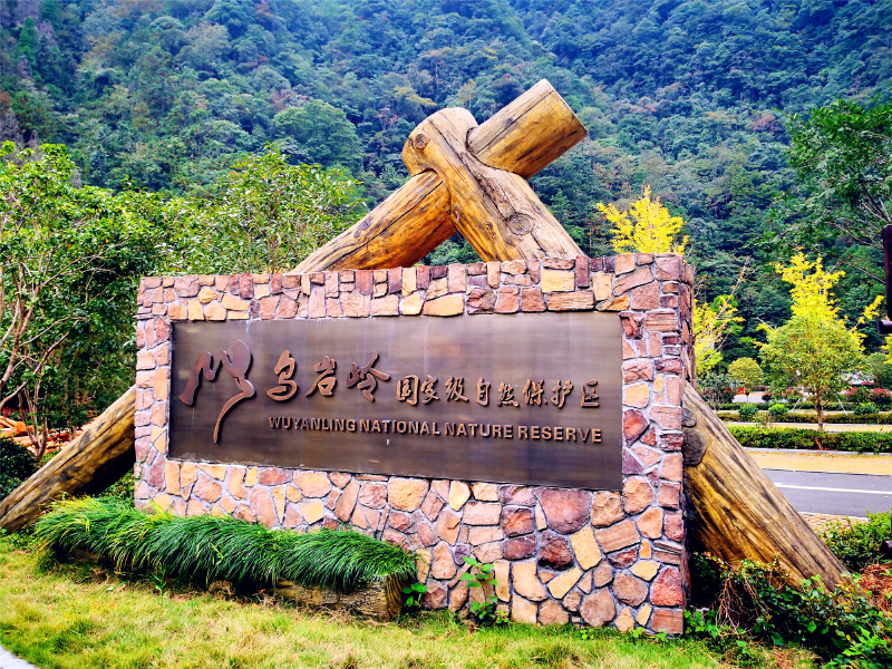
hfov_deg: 65.3
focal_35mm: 27
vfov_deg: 51.4
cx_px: 446
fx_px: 696
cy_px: 334
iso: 50
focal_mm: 3.95
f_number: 1.6
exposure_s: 1/185
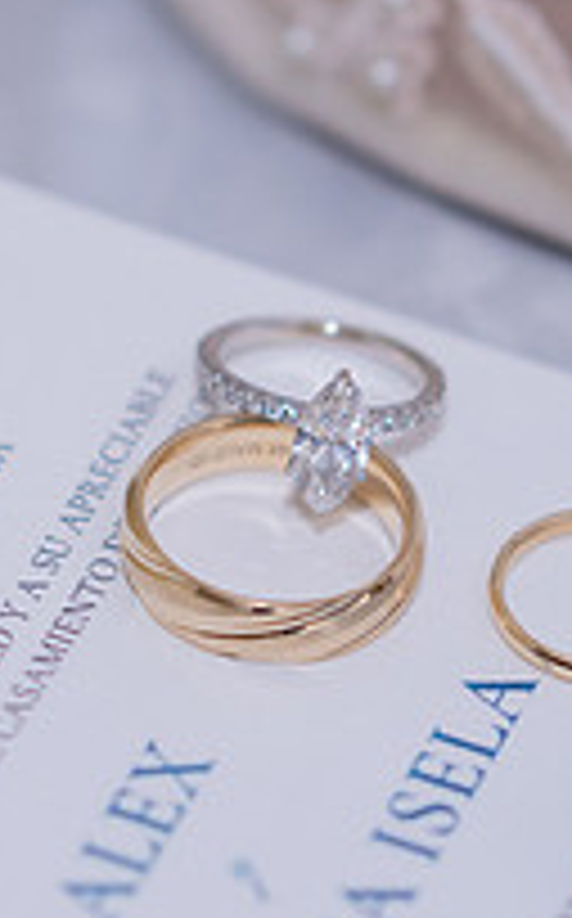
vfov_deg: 5.7
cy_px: 416
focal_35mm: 369
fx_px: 9230
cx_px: 279
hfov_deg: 3.5
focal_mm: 85
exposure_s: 1/125
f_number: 2
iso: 200
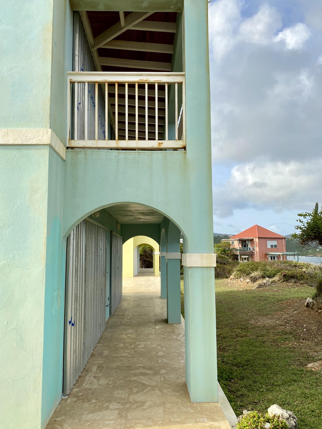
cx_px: 161
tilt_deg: +7.6
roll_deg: +0.7
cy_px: 216
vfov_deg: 65.3
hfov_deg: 51.3
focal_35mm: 27
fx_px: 335
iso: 32
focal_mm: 4.25
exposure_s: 1/1258
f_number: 1.8
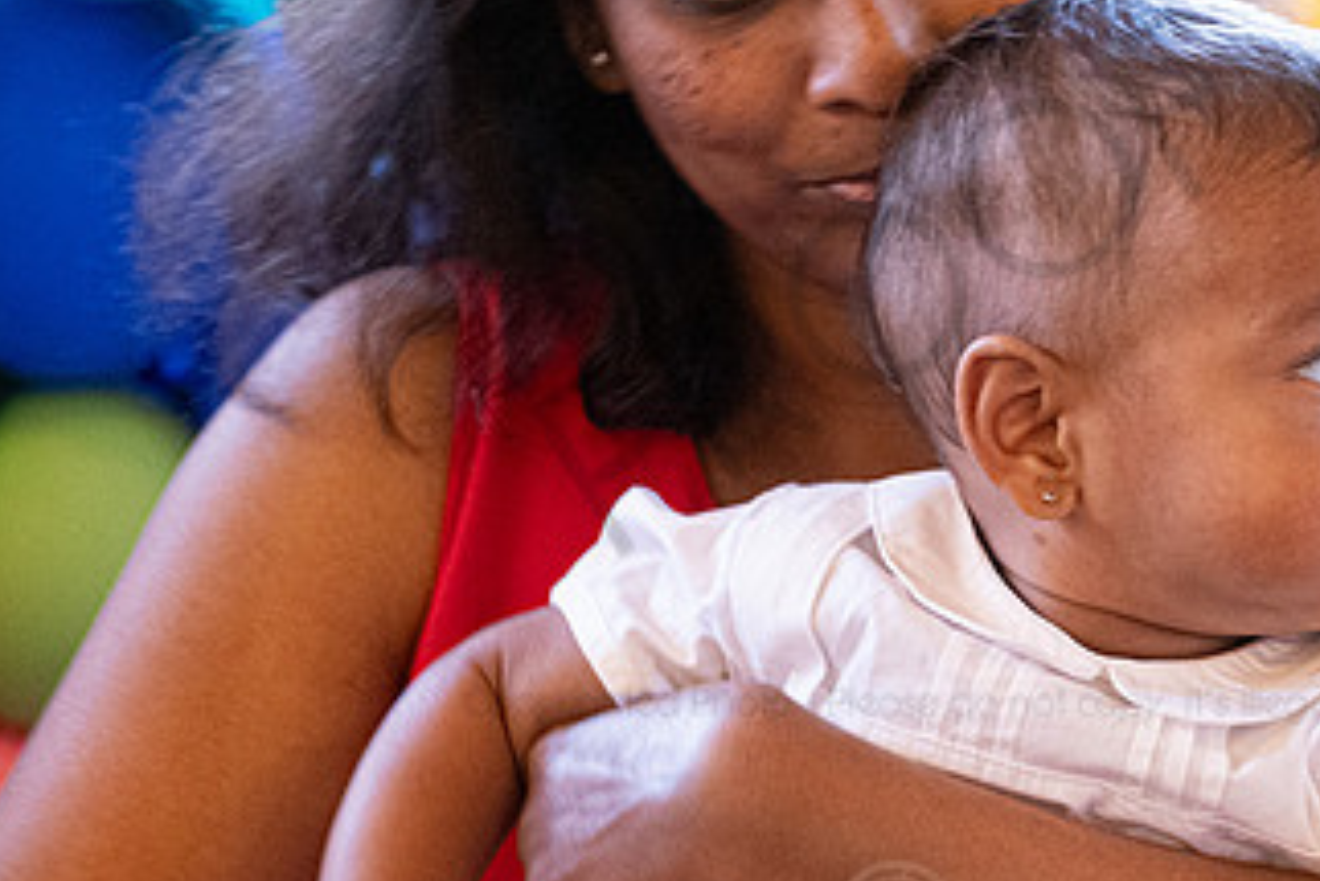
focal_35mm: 245
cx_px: 914
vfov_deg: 5.6
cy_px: 408
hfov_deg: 8.4
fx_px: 8987
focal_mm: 90.6
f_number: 2.8
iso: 3200
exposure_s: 1/60
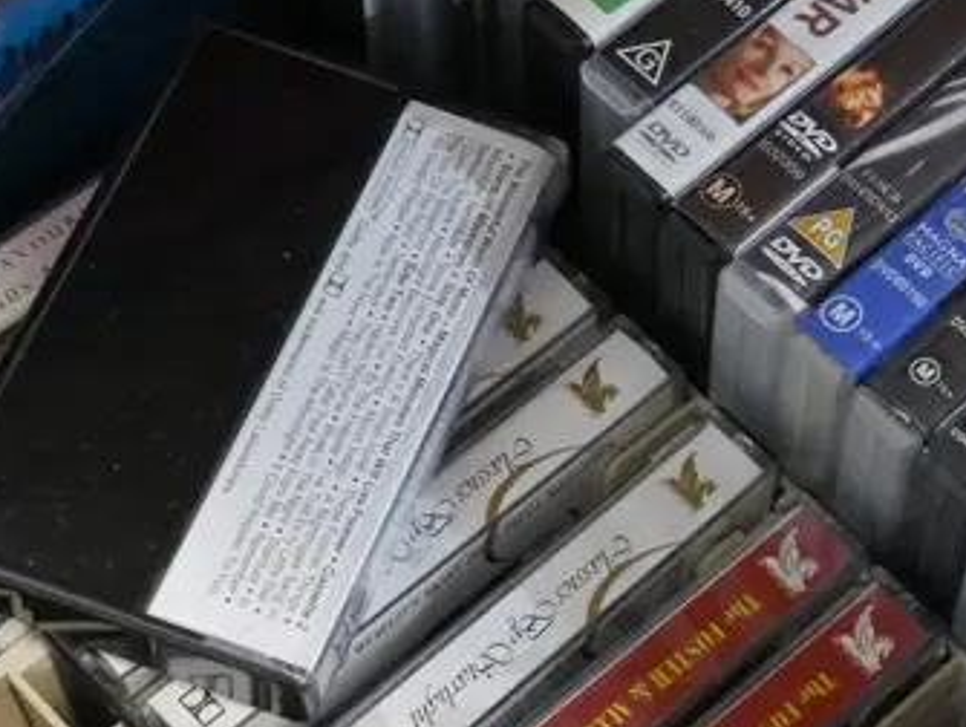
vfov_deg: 13.5
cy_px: 339
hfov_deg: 17.3
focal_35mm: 110
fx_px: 3073
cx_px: 1044
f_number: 4
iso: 3200
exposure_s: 1/30
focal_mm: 18
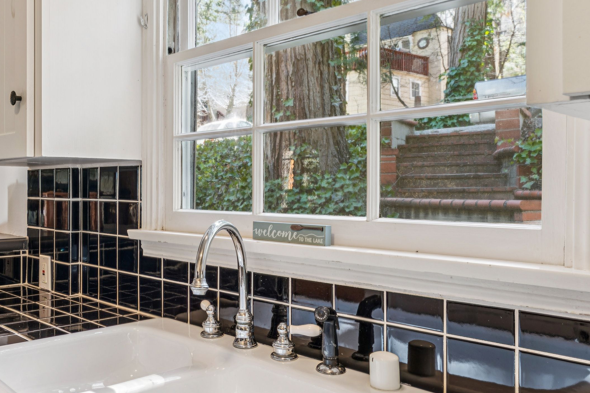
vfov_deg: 38.9
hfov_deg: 52.9
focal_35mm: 34
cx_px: 137
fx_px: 557
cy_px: 194
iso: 100
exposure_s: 1.3
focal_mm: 20
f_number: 13
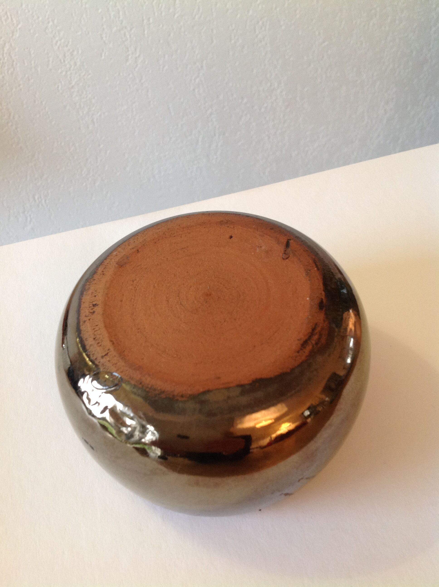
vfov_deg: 52.7
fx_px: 593
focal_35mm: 35
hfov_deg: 40.6
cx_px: 220
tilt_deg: -46.2
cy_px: 294
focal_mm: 4.28
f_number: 2.4
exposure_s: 1/17
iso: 100
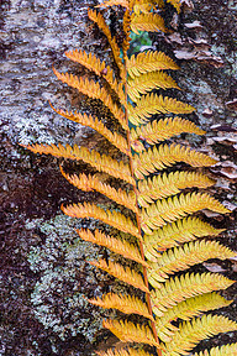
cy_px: 200
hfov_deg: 8.8
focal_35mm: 156
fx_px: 1540
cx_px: 137
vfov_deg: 13.2
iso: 200
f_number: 8
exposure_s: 1/50
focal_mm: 100
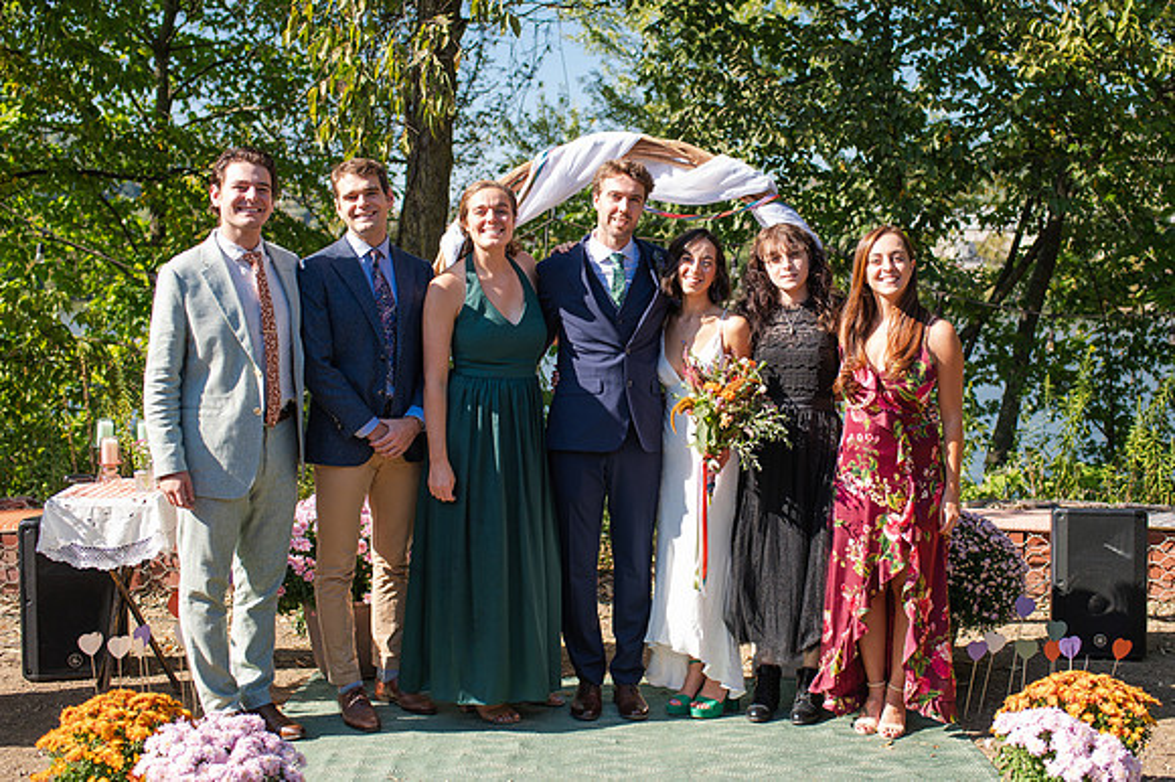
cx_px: 646
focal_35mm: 42
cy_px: 370
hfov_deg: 46.4
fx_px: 1368
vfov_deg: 31.9
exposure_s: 1/2000
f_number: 3.2
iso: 320
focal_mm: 35
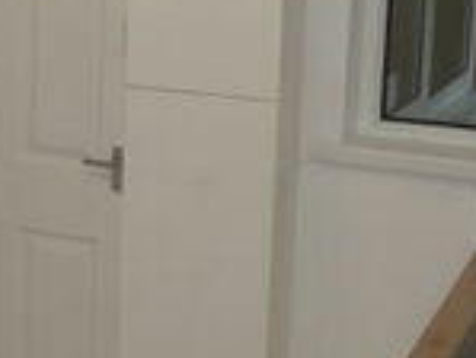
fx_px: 1294
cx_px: -105
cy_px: 78
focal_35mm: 94
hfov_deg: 19.5
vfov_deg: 15.7
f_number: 2.8
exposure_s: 1/60
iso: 80
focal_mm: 3.6
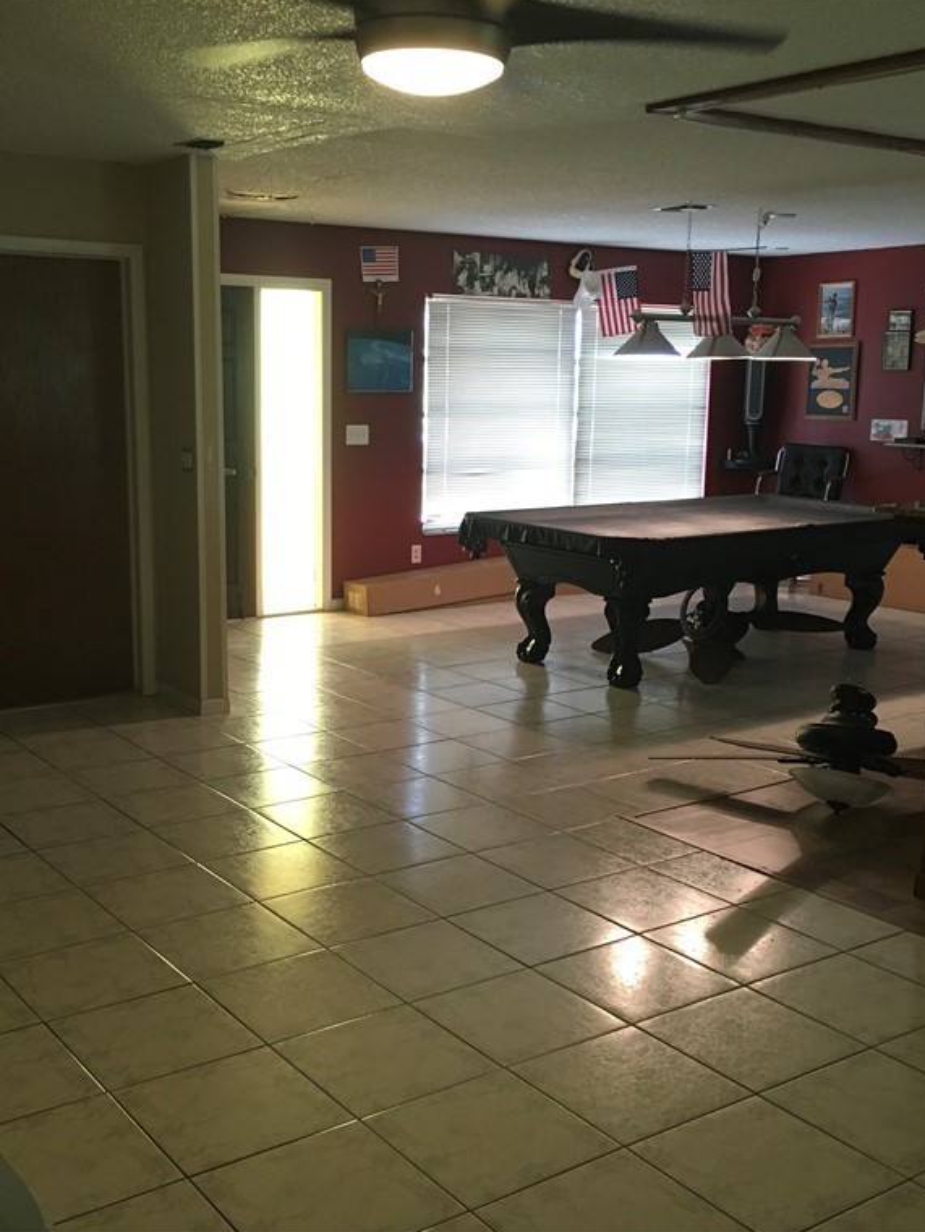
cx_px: 415
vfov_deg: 47.9
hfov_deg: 36.8
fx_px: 1389
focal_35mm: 39
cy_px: 615
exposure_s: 1/30
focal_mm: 4.15
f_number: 2.2
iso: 100
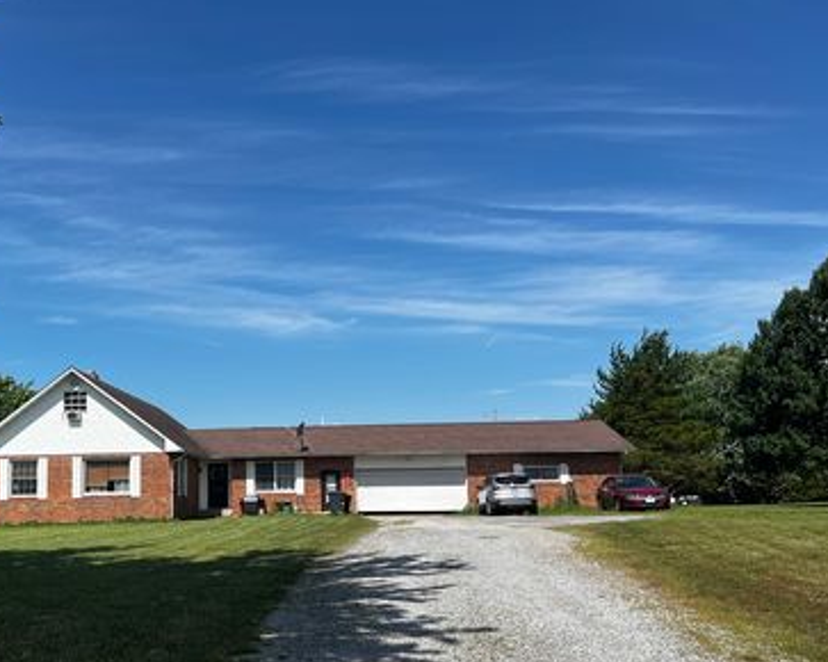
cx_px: 283
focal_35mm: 35
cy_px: 414
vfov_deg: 41.9
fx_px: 857
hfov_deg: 50.7
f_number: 1.5
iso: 50
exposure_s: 1/5319
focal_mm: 5.7
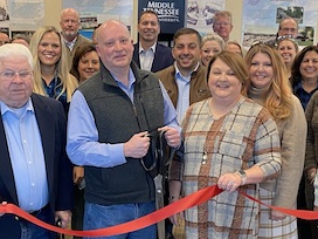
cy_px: 128
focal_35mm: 67
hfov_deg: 29.0
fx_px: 615
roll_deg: -2.5
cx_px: 161
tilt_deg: -11.9
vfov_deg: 21.9
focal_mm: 4.25
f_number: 1.8
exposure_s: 1/60
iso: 100
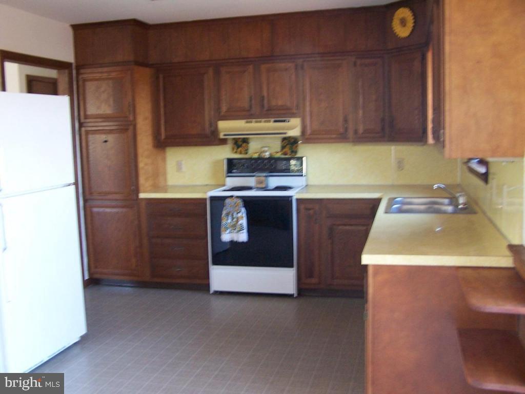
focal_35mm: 38
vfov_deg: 37.7
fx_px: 576
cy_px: 197
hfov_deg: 49.0
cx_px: 262
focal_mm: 6.3
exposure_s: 1/10
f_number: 2.8
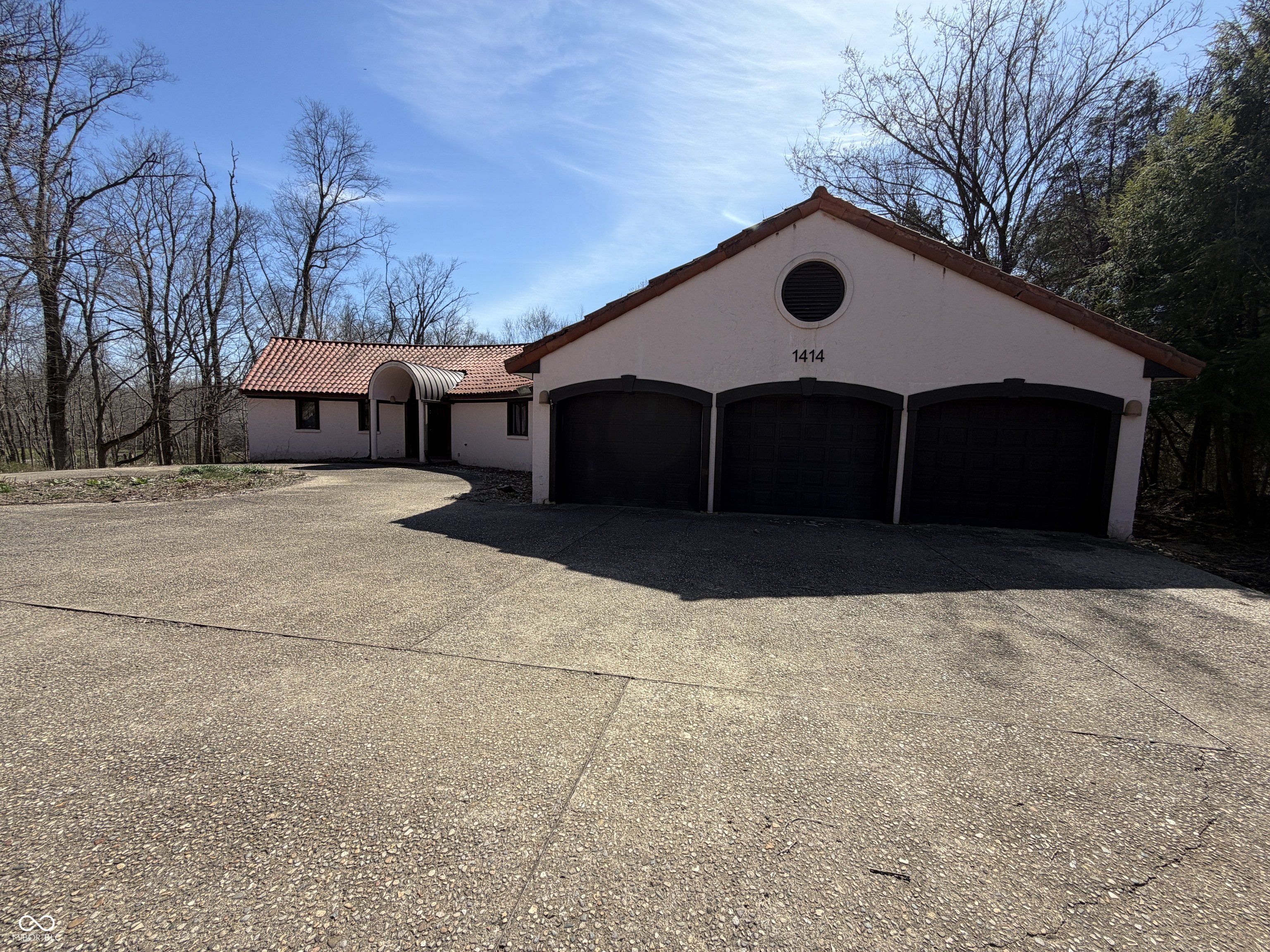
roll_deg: -0.9
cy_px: 476
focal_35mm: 14
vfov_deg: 85.7
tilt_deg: -5.5
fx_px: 514
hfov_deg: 102.1
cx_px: 635
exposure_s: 1/770
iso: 20
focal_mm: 2.22
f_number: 2.2
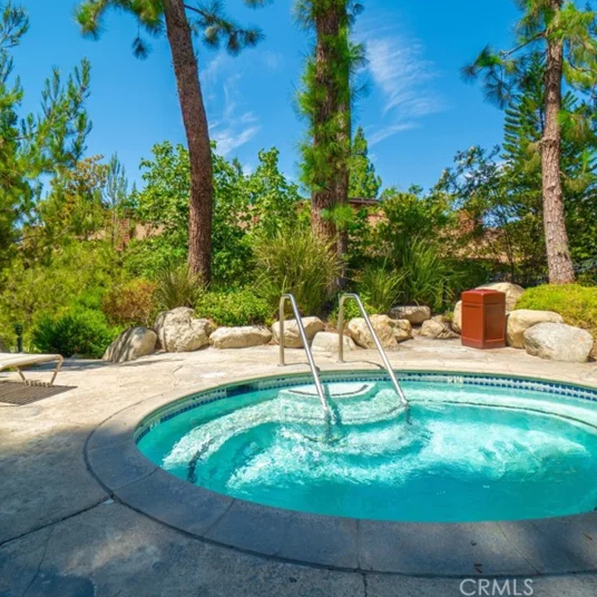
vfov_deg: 74.8
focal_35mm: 20
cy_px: 288
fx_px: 390
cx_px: 295
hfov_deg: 74.8
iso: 100
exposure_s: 1/250
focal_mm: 10
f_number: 7.1
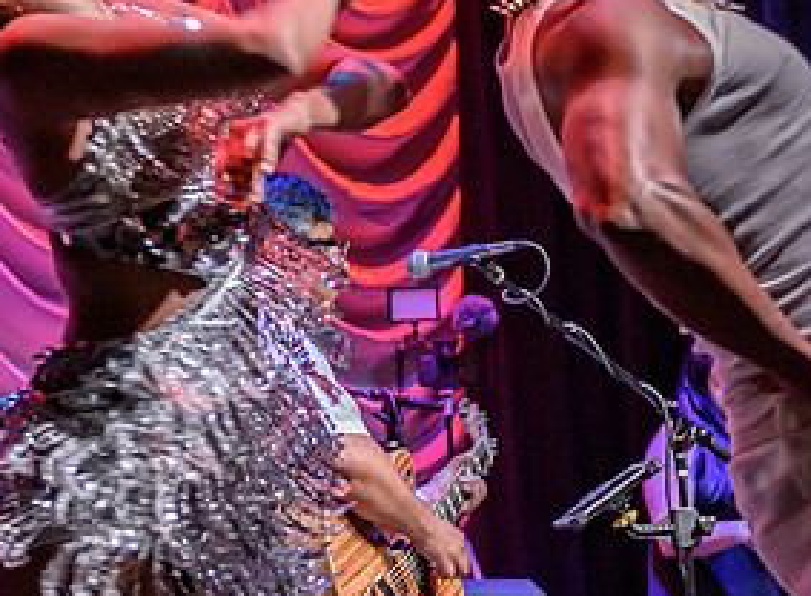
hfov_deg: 10.9
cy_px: 468
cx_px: 304
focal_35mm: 183
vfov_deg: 8.0
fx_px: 4257
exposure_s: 1/160
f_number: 2.8
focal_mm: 45
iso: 2500
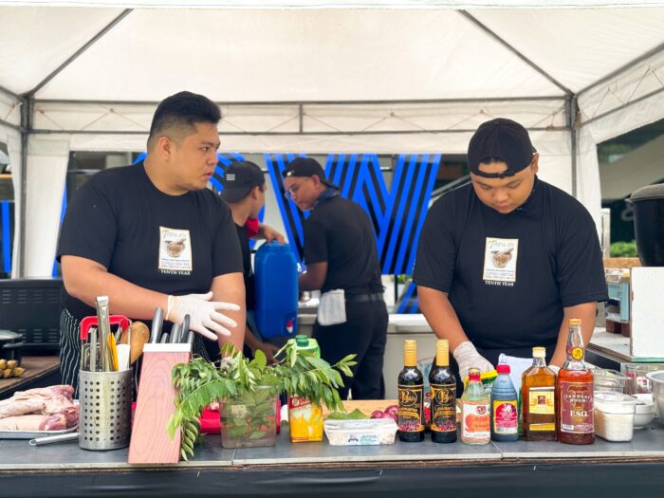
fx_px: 921
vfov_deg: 30.3
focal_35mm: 48
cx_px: 332
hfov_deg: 39.7
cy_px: 249
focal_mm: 6.86
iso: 64
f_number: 1.78
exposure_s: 1/598
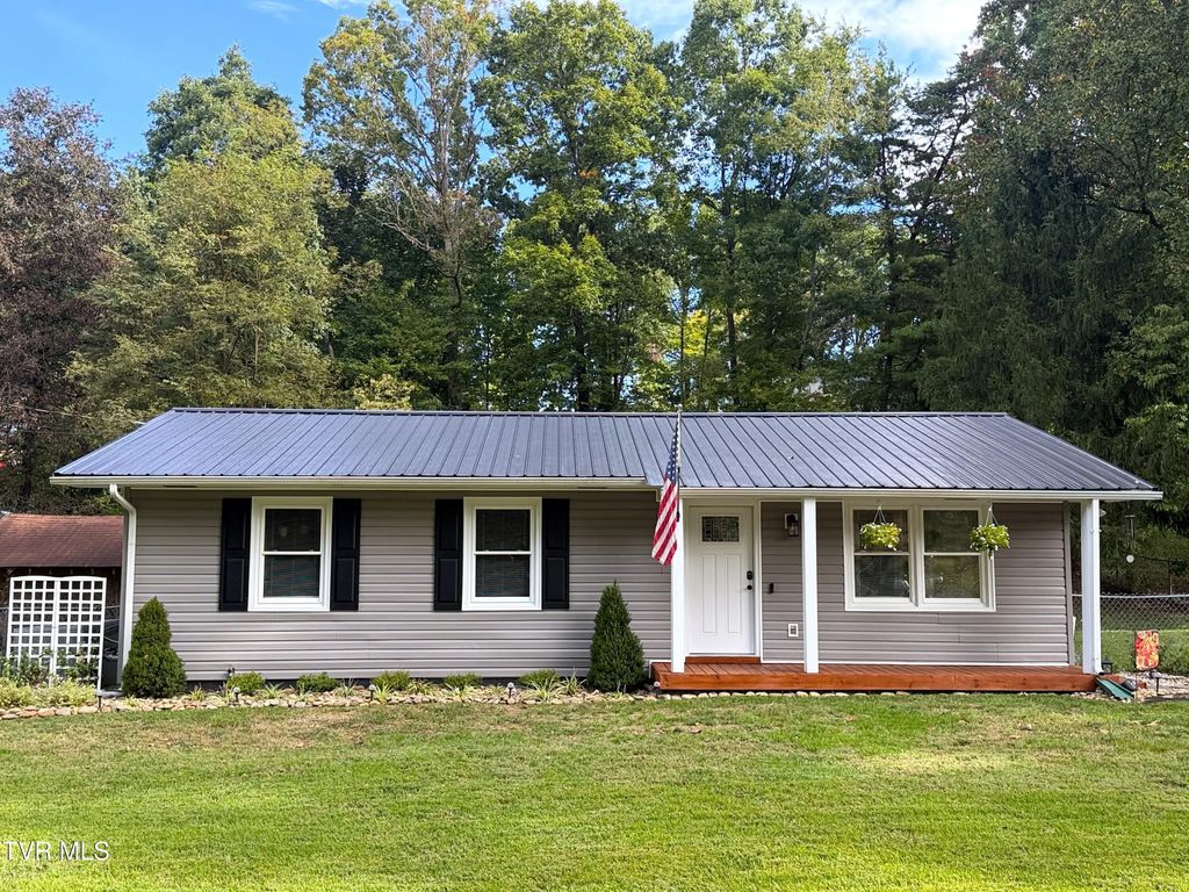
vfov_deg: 41.8
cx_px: 594
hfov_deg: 54.0
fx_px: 1168
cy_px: 446
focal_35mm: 34
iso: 100
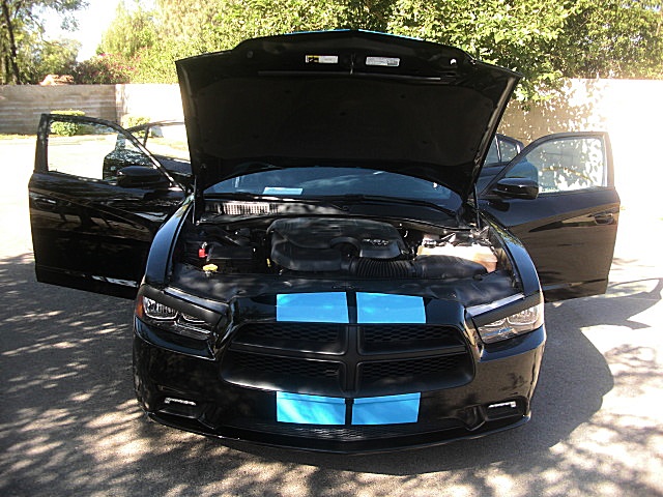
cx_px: 332
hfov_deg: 51.4
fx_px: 690
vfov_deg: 39.7
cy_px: 248
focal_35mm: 36
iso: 50
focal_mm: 6.3
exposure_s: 1/125
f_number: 2.8
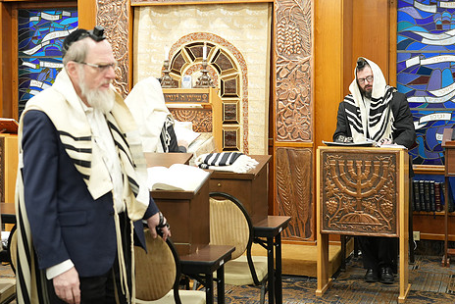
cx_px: 195
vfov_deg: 20.9
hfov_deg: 30.9
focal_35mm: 65
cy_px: 118
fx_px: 822
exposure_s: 1/100
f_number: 4
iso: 2000
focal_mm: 52
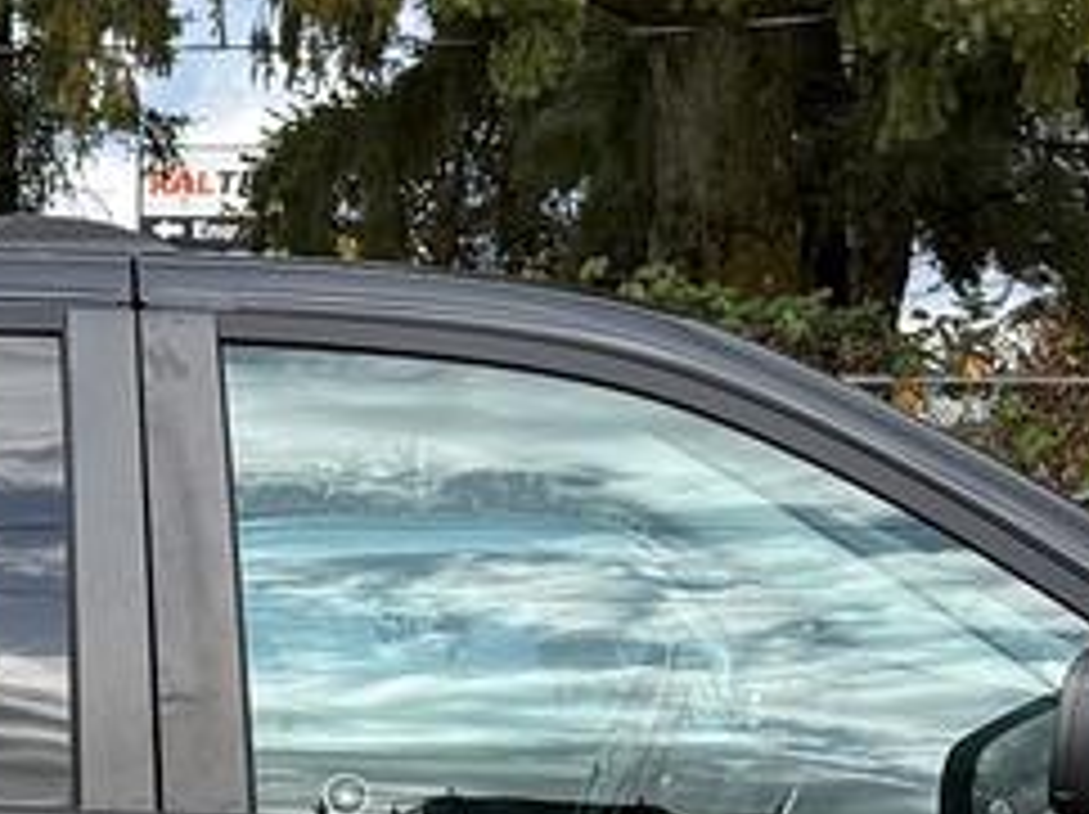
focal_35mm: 127
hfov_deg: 15.4
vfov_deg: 11.5
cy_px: 859
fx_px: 3991
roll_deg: +0.0
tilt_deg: -1.9
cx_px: 148
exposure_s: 1/1901
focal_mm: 6.76
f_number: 1.78
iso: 100
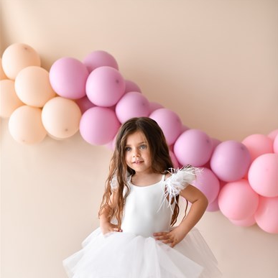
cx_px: 139
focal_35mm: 45
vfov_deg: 36.7
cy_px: 207
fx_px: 409
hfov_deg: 37.6
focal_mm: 35
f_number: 2.2
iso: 320
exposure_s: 1/400
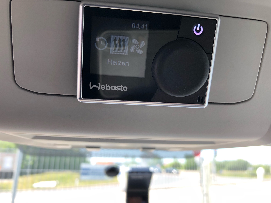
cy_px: 102
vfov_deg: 49.7
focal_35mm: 28
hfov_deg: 63.4
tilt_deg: +16.8
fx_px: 219
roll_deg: -0.8
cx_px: 136
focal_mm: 4
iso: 40
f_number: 1.8
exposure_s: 1/120
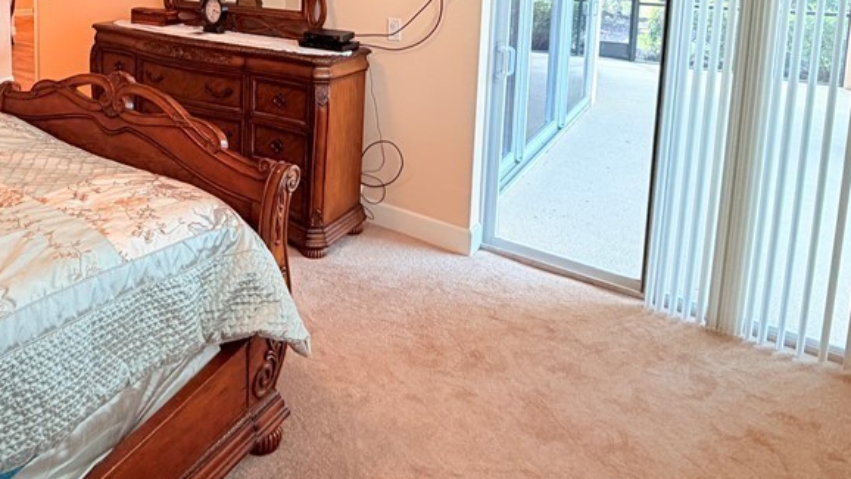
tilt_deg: -2.8
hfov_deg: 66.6
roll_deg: +0.8
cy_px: 6
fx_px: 609
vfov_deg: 38.4
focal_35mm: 27
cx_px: 240
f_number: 2.2
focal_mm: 2.22
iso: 160
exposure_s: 1/60
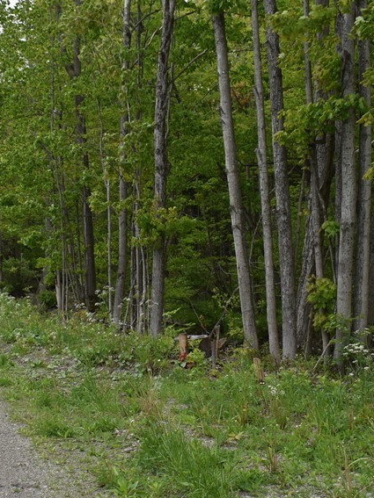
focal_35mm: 58
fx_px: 835
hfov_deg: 25.1
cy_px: 283
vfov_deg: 33.2
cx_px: 128
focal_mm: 21
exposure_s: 1/250
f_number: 8
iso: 200
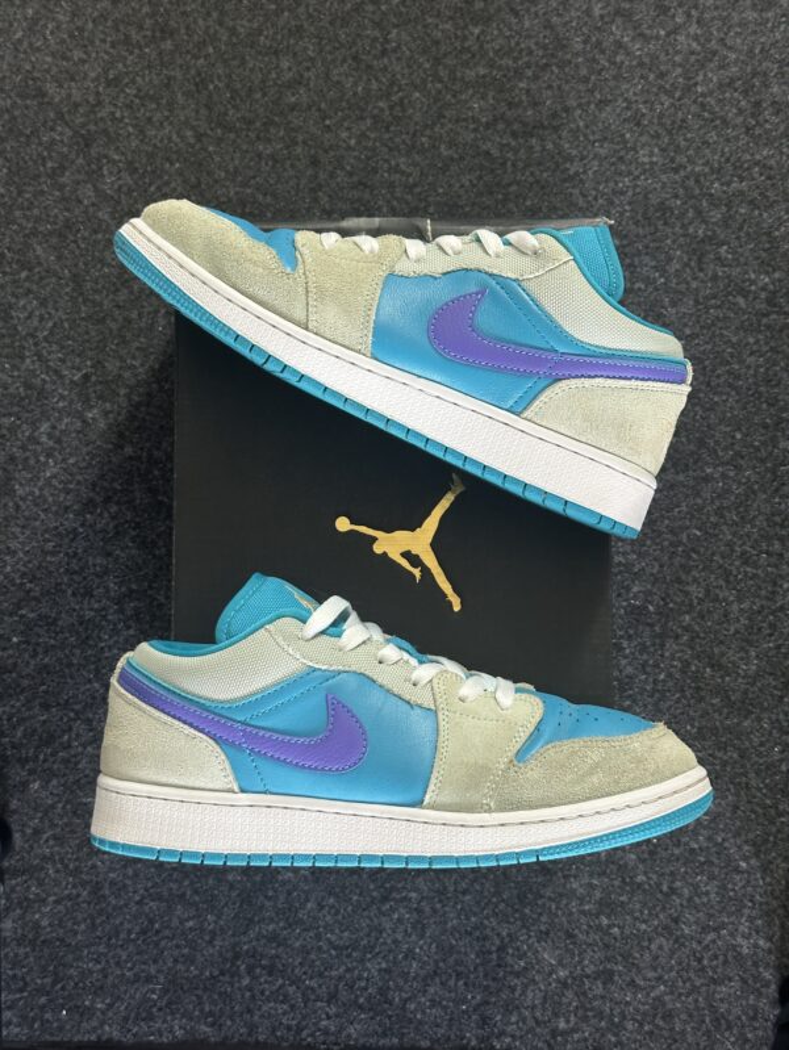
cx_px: 394
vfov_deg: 39.6
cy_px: 525
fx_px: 1458
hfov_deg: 30.3
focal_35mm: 48
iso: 160
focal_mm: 6.86
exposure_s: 1/50
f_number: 1.78
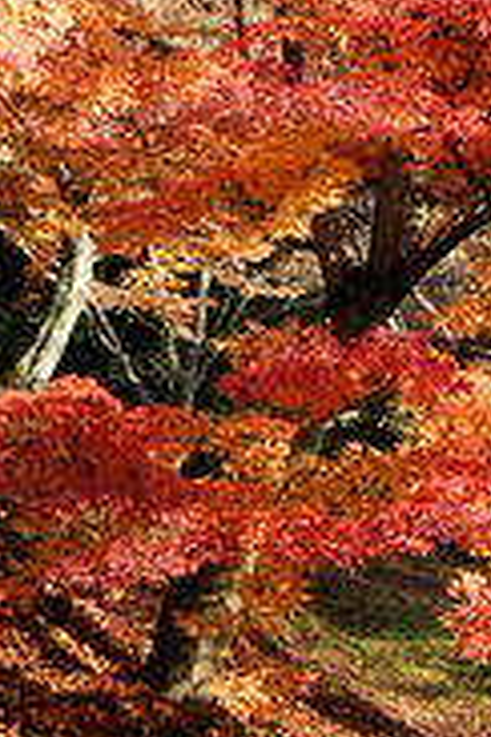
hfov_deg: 10.9
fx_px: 2578
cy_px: -20
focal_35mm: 126
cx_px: 272
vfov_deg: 15.9
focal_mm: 32
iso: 200
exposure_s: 1/125
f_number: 5.6
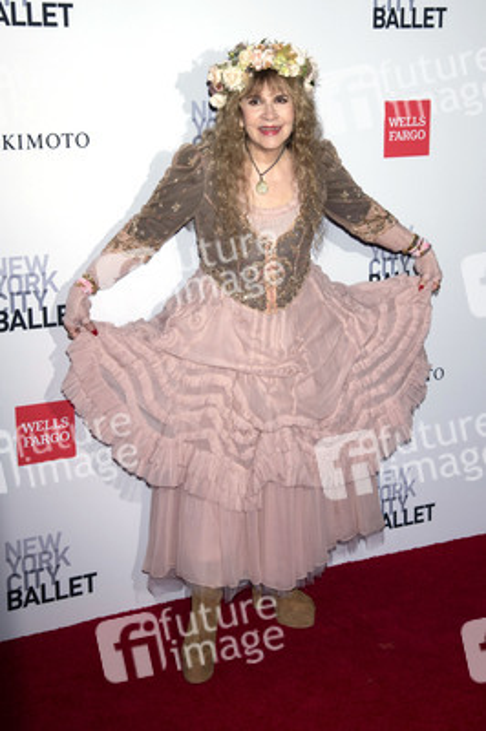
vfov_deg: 38.2
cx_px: 243
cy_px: 366
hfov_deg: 25.9
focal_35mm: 52
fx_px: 1055
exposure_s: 1/160
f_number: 6.3
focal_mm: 52
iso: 640
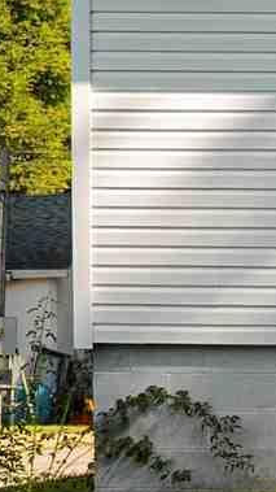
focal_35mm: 255
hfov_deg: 3.8
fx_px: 3320
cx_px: 1788
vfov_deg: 8.4
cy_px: 103
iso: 100
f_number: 5.6
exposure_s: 1/250
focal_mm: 30
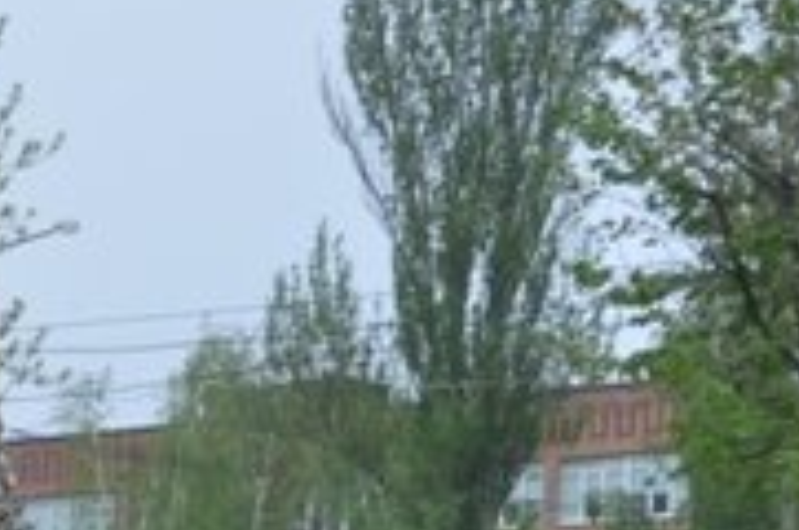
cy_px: 1365
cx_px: -843
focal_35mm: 178
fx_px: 3940
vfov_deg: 7.1
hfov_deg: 10.5
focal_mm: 21
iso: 320
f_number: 5
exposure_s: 1/640
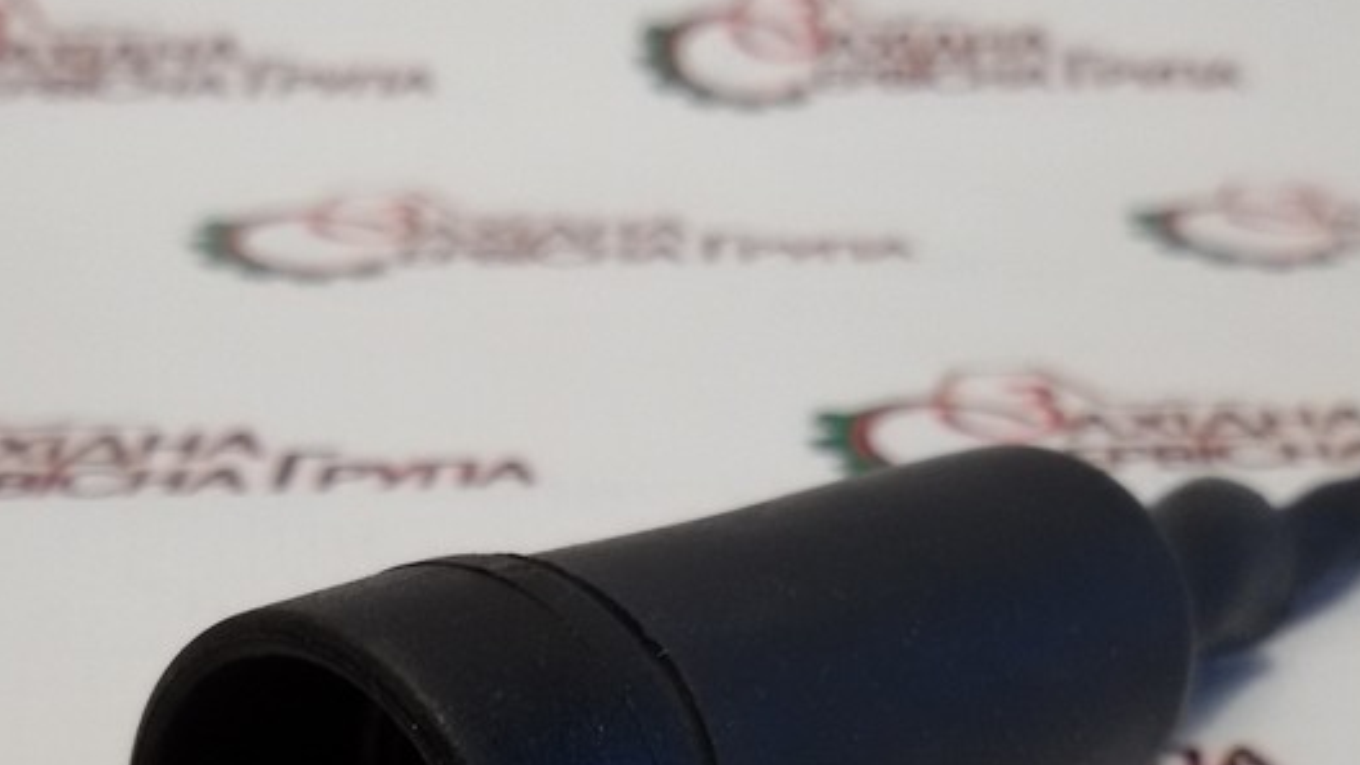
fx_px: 2308
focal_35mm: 64
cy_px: 907
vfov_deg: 17.9
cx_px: 538
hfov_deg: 32.7
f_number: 2.4
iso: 64
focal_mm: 2.93
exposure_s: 1/100
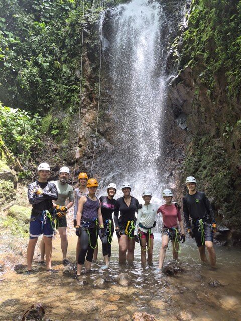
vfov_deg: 73.9
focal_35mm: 23
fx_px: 214
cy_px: 160
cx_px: 120
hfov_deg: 58.9
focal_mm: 5.4
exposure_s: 1/180
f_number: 1.8
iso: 32
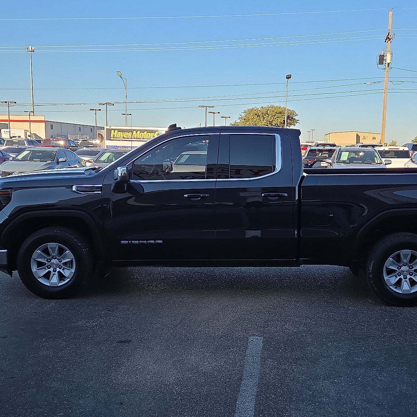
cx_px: 246
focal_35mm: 38
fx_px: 518
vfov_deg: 43.9
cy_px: 214
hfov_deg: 43.7
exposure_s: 1/1000
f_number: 1.8
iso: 25
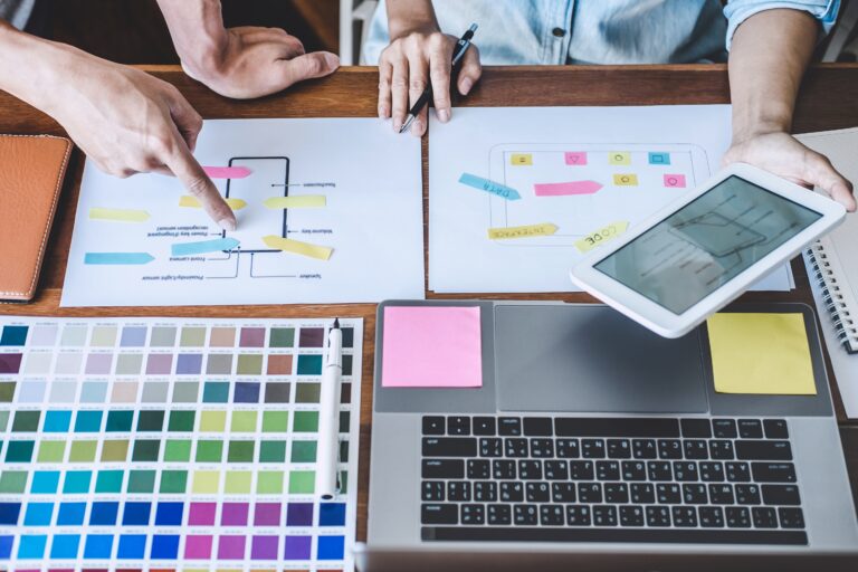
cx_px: 429
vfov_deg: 25.5
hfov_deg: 37.5
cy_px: 286
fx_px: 1263
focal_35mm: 53
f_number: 2.8
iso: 320
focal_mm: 35
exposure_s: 1/100
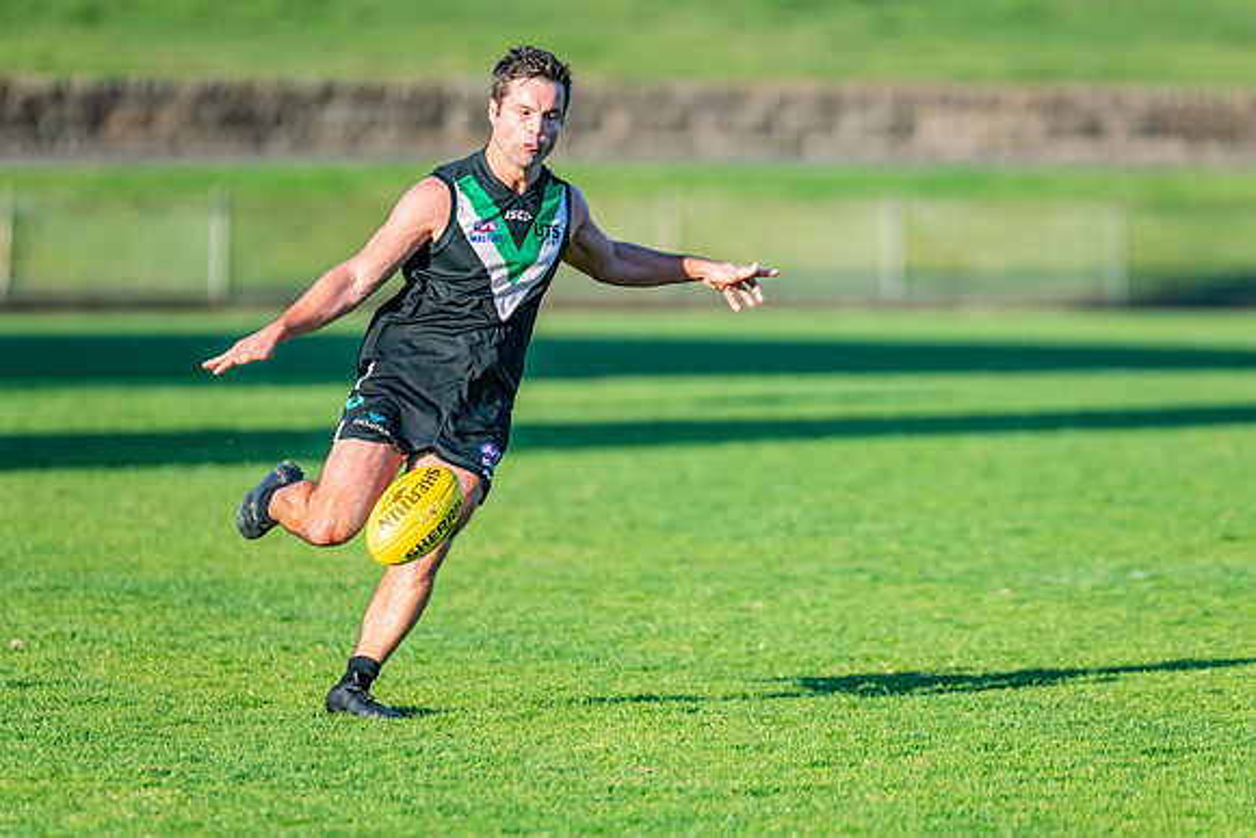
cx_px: 644
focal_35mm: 439
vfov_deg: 3.1
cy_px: 419
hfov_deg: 4.7
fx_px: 15317
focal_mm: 420
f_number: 5
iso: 800
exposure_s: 1/1600
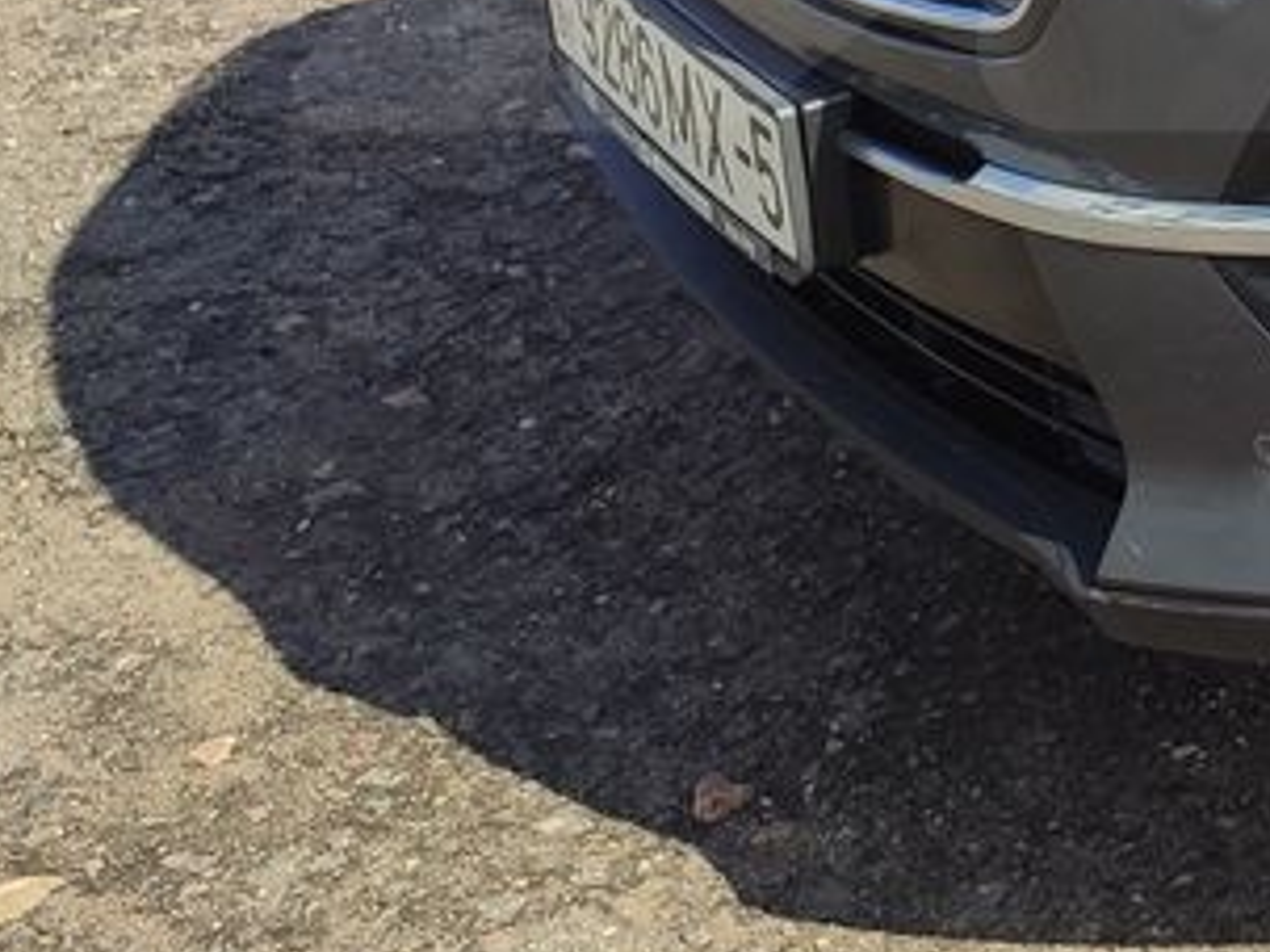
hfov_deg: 16.2
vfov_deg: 13.8
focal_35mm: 103
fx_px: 3777
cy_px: -323
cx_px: 2259
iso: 112
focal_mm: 4.77
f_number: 1.75
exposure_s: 1/1524
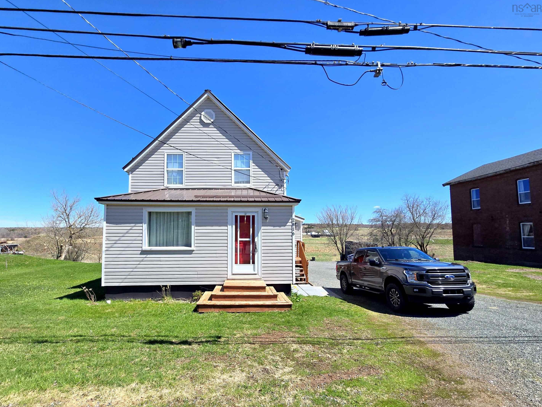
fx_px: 219
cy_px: 217
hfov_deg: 101.9
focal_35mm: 14
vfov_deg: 85.5
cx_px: 253
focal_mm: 2.2
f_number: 2.2
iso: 50
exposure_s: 1/2145
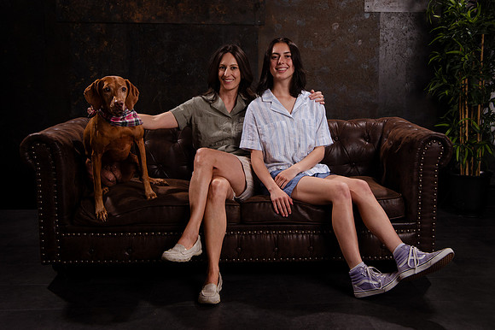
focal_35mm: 45
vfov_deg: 29.7
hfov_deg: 43.5
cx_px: 258
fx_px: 620
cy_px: 132
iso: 1000
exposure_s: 1/160
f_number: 8
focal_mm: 35
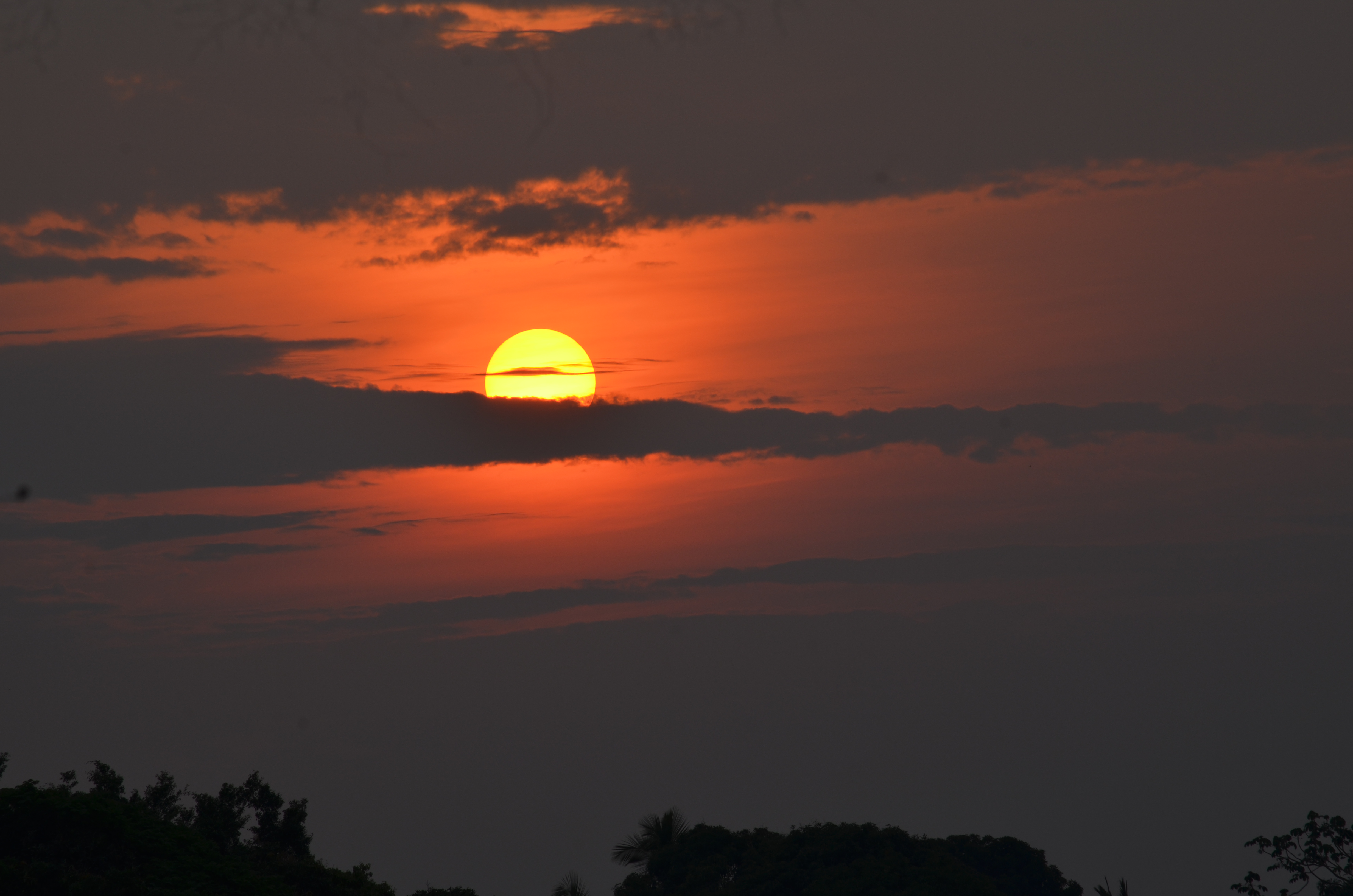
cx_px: 676
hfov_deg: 6.6
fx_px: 11814
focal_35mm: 315
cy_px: 448
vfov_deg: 4.3
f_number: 14
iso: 100
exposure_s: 1/200
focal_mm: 210
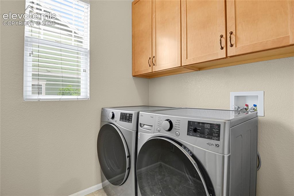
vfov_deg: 70.4
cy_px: 98
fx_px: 139
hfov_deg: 93.3
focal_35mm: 17
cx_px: 147
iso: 250
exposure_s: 3
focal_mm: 17
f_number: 8
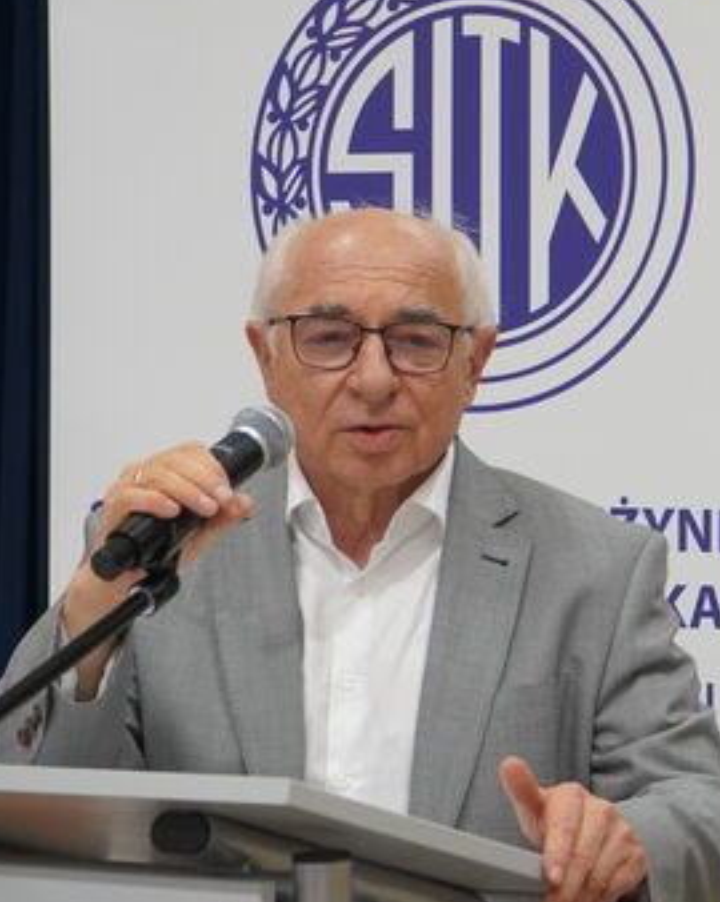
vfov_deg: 12.1
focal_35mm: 160
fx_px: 4266
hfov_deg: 9.6
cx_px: 539
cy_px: 460
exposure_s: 1/160
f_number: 4
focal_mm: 48
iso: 1000
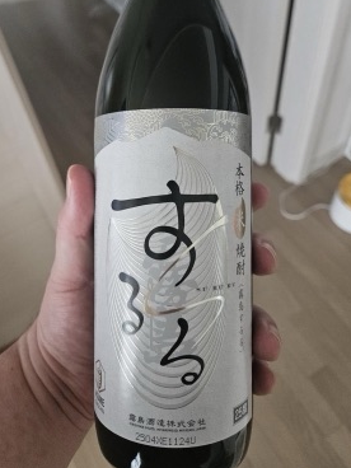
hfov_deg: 46.7
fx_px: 406
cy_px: 169
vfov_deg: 59.0
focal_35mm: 30
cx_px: 160
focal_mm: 5.4
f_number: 1.8
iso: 640
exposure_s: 1/60
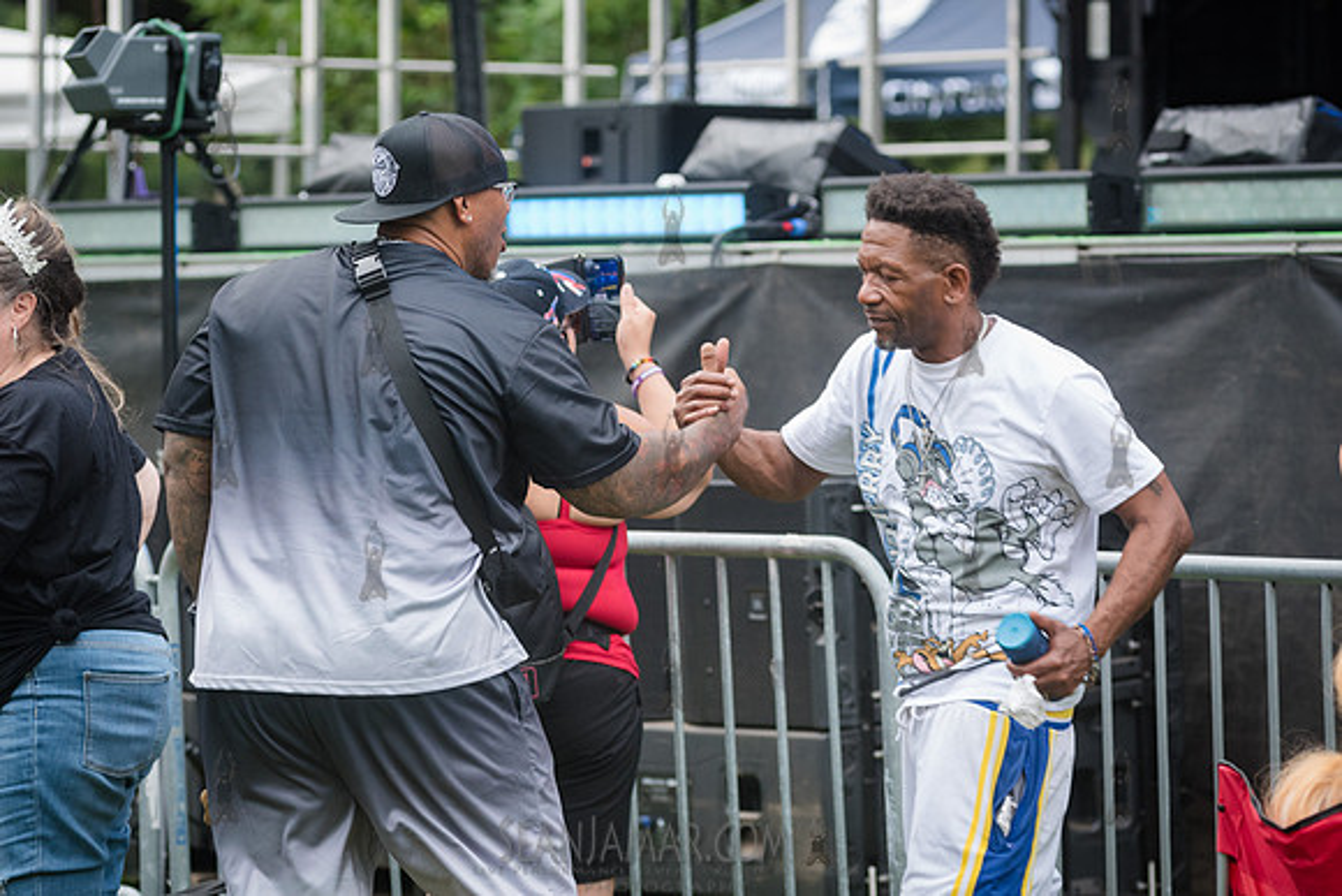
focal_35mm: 185
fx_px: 6881
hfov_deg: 11.1
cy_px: 480
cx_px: 652
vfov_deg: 7.4
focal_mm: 145
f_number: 4.5
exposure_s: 1/400
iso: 1000
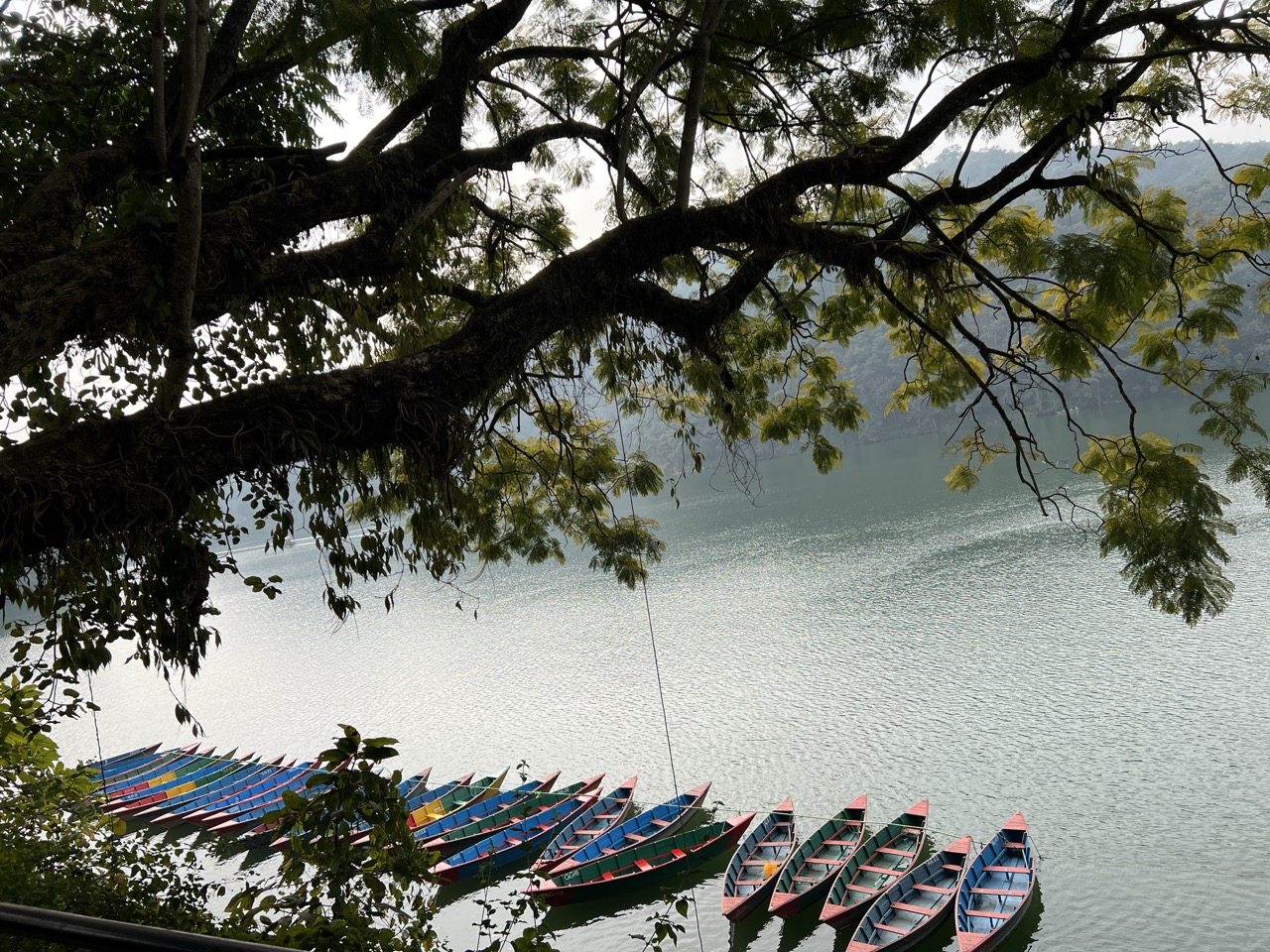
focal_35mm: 26
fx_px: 954
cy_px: 476
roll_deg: +9.8
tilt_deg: -1.8
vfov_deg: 53.1
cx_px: 635
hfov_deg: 67.3
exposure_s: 1/2762
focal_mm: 5.7
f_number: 1.5
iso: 50
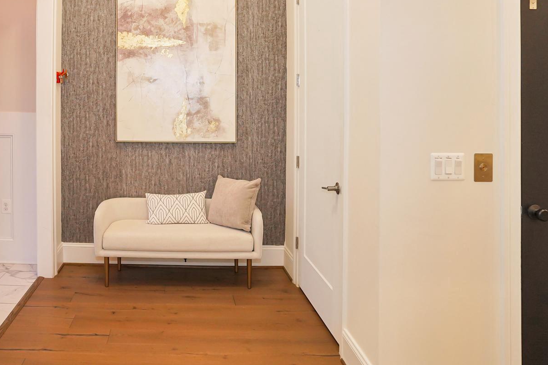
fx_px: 441
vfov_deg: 43.4
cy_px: 88
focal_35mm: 29
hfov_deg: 61.7
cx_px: 171
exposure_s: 1/160
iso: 1600
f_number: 3.5
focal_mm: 17
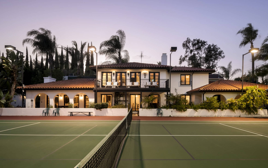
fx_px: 197
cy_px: 91
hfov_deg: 68.3
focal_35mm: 27
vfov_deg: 46.0
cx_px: 142
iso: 64
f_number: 10
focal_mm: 24
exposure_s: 1.6
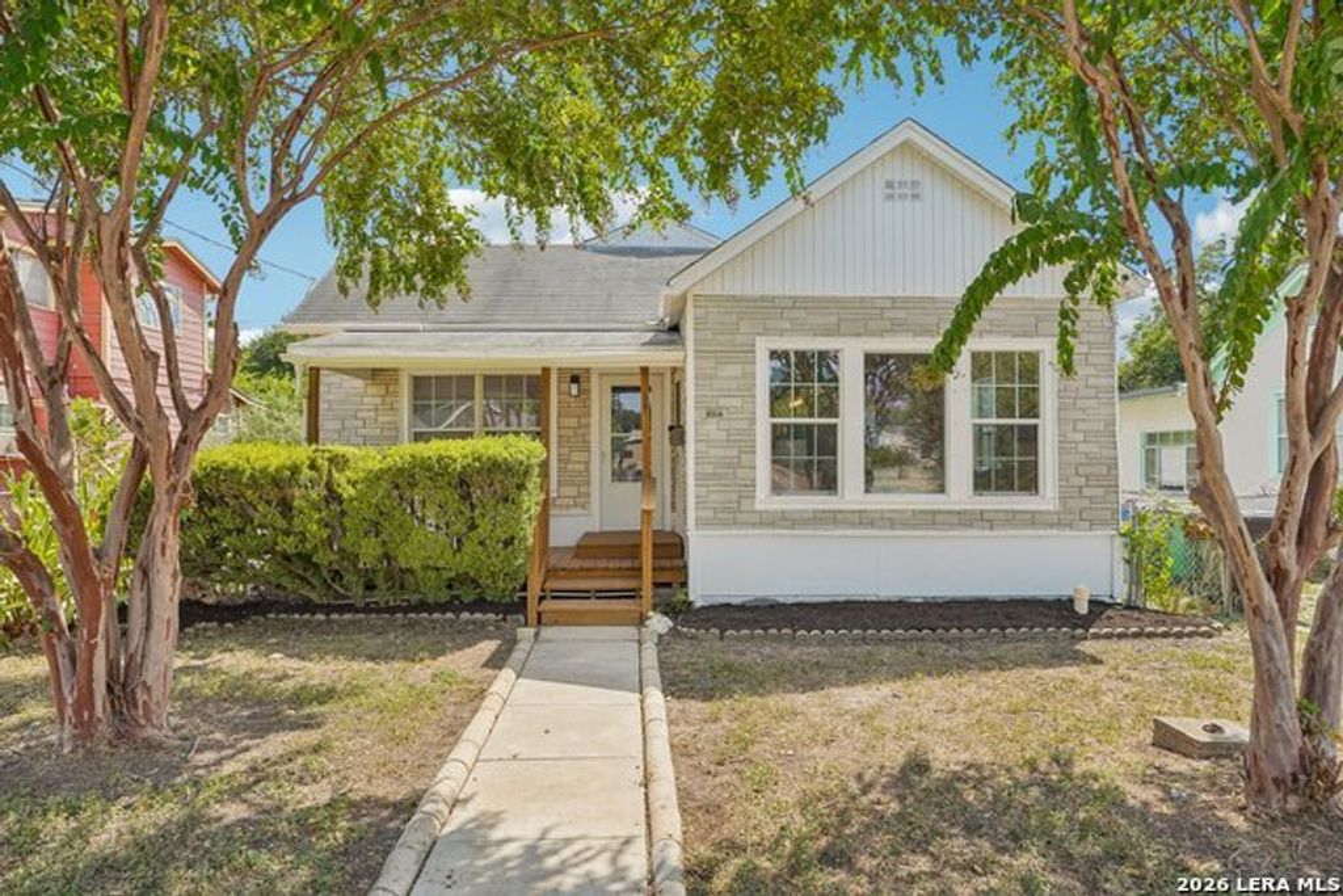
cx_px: 672
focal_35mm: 22
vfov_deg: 57.2
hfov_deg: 78.6
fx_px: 821
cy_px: 448
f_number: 8
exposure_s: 1/160
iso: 100
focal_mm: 22
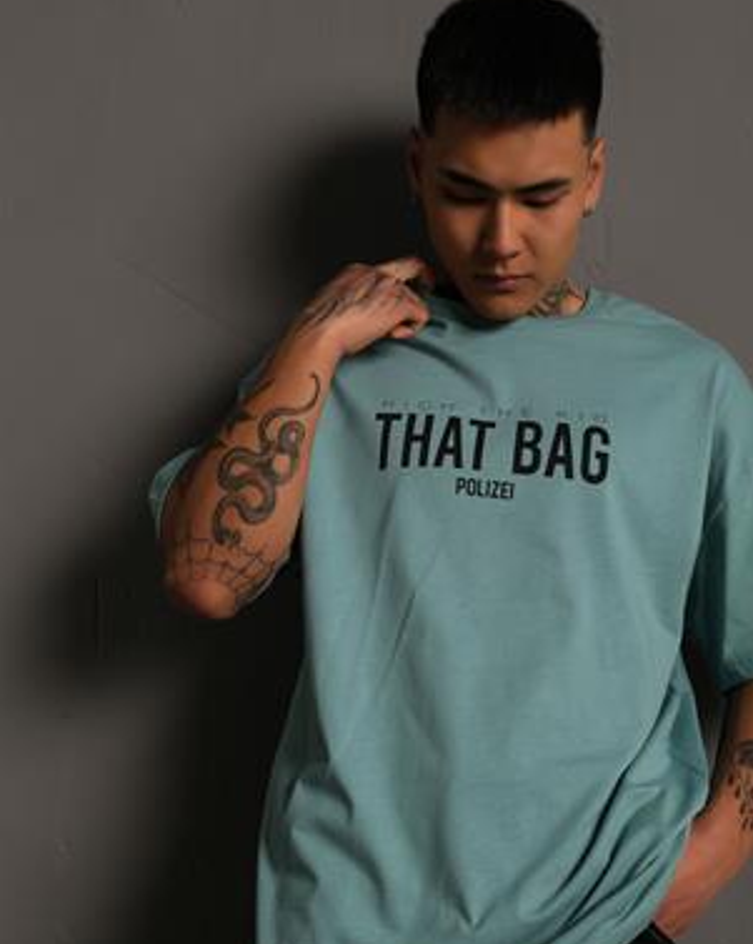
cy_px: 550
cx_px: 483
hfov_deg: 29.5
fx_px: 1422
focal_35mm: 51
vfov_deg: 36.6
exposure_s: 1/160
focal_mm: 23.3
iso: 160
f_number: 5
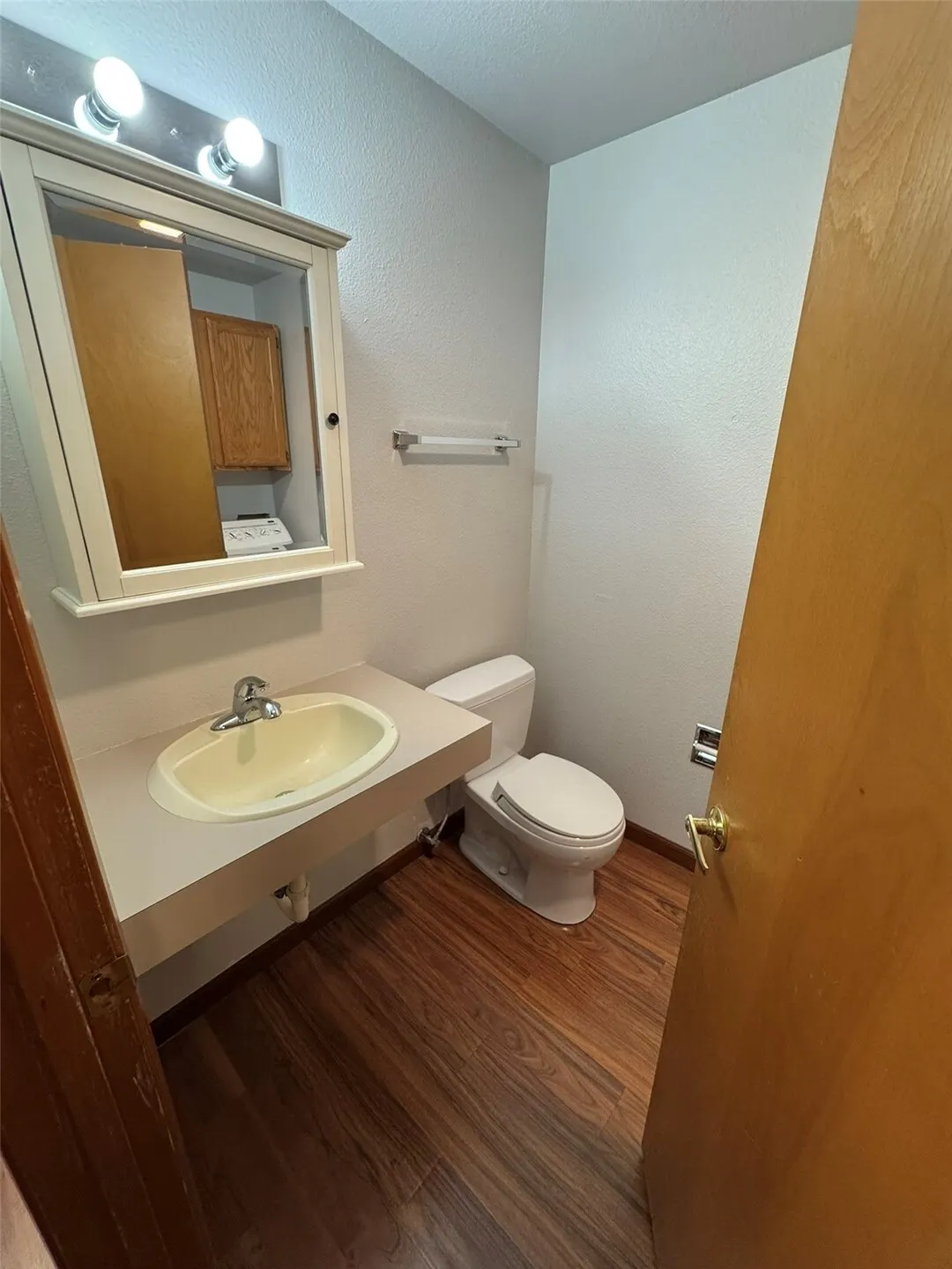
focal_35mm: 14
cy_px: 634
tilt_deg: -18.2
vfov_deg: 102.1
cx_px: 476
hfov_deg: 85.7
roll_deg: -1.0
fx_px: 513
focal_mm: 2.22
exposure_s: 1/120
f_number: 2.2
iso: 250
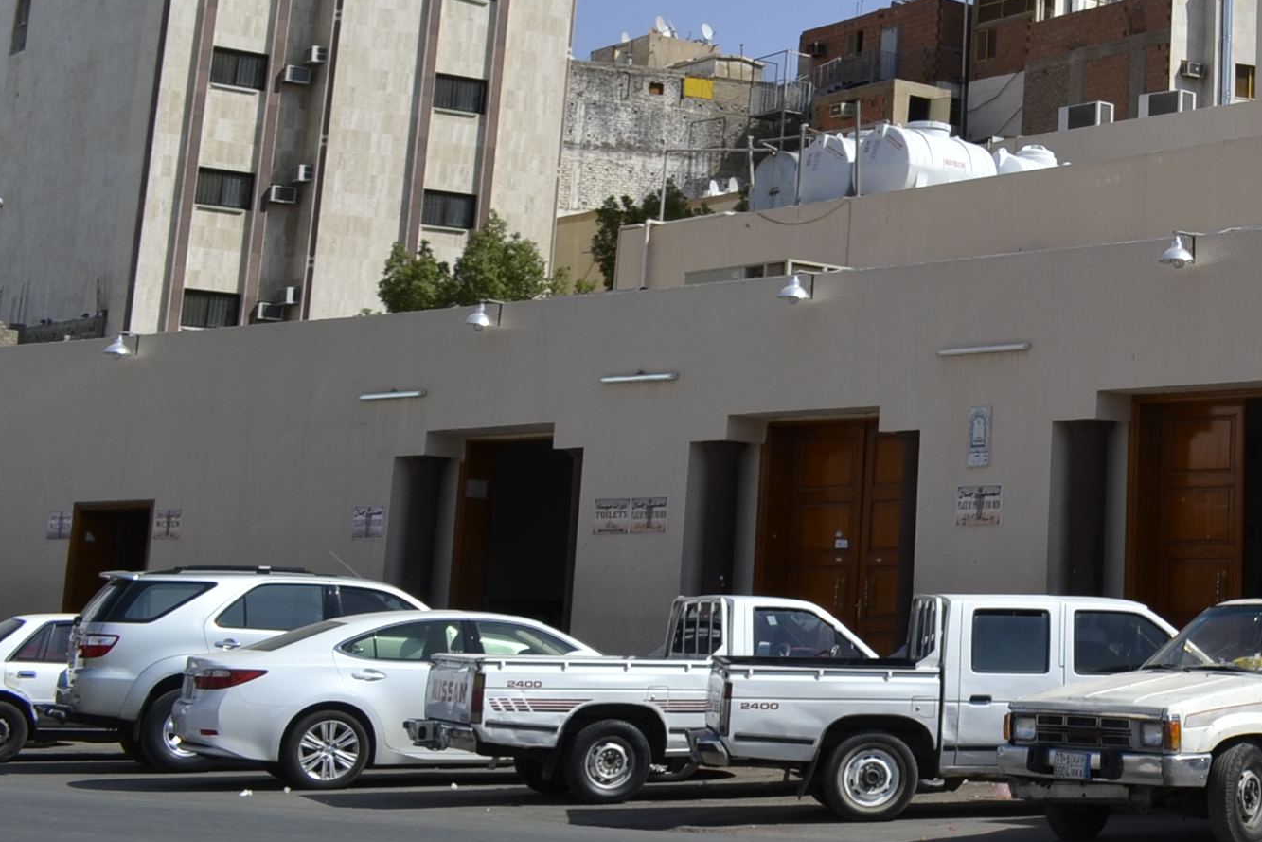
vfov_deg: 18.7
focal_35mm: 70
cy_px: -71
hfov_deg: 25.5
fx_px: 2454
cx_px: 1556
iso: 100
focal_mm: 18
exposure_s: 1/250
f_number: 8
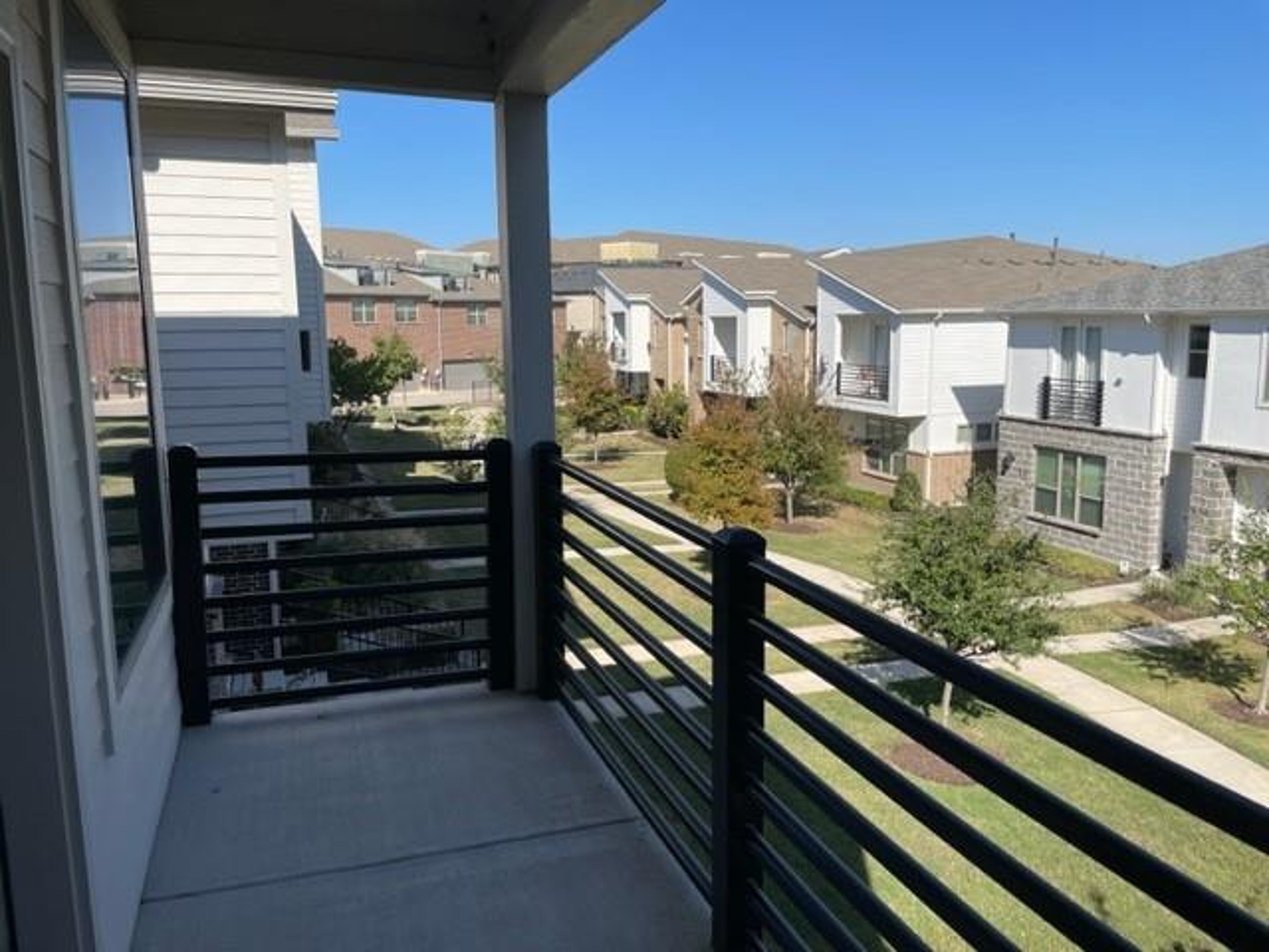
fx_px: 953
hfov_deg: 67.3
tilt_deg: -8.8
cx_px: 634
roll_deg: +0.0
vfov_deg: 53.1
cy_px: 476
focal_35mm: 26
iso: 32
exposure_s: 1/4000
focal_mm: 4.2
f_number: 1.6
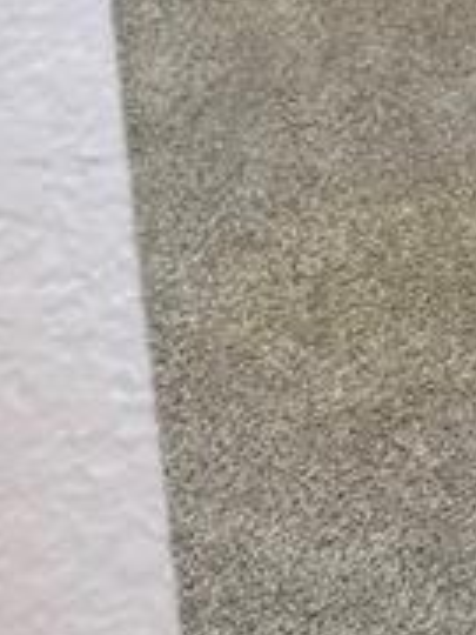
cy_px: -1235
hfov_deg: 8.0
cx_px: 1403
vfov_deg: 9.7
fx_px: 2934
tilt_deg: -8.1
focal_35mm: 160
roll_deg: +2.7
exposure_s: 1/60
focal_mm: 6.76
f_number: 1.78
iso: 160
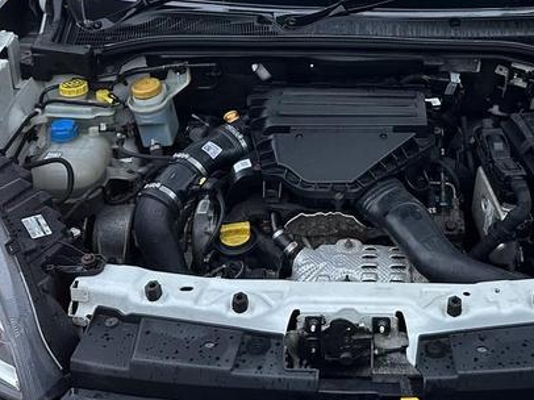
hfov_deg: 35.5
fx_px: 817
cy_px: 32
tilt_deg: -18.7
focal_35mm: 53
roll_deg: -0.9
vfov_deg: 26.5
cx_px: 388
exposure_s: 1/50
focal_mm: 6.86
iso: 400
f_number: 1.78
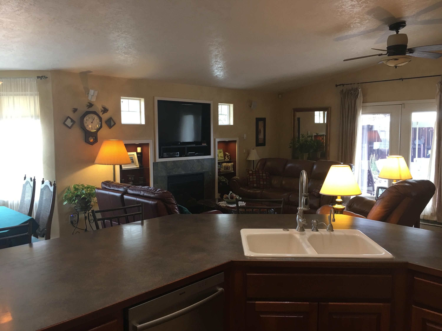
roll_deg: +0.7
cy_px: 166
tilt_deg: -2.1
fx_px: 370
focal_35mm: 29
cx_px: 221
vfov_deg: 48.2
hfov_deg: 61.7
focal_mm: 4.15
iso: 40
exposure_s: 1/15
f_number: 2.2
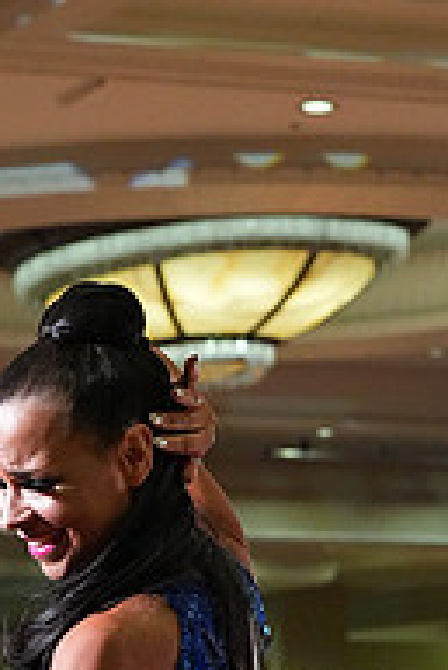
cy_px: 979
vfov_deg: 9.5
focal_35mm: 210
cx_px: 210
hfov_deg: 6.6
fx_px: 3913
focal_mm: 70
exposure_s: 1/400
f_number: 5.6
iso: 8000
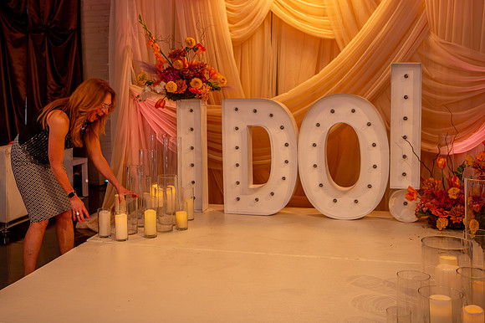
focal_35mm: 44
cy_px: 103
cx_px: 212
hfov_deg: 44.8
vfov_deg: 30.4
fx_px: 588
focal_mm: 32
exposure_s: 1/80
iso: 400
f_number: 2.8
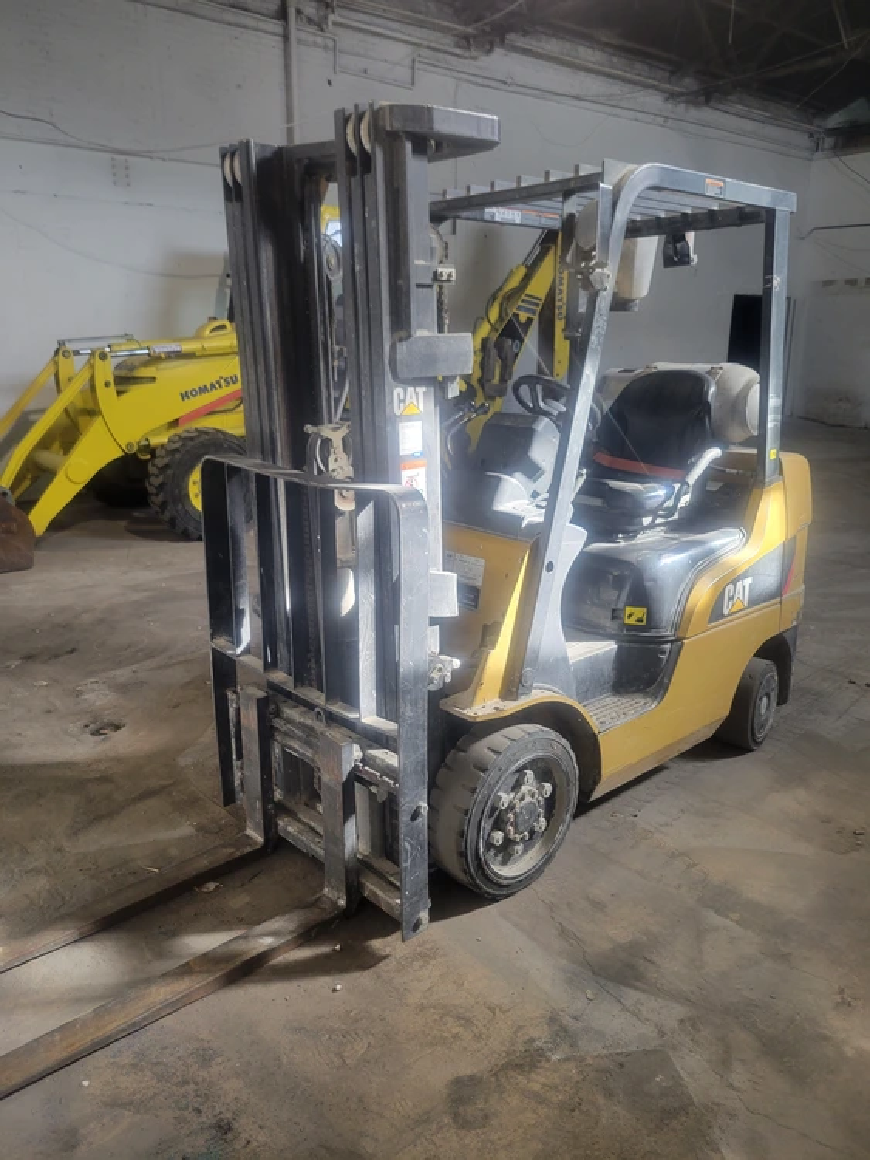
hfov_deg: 53.1
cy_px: 580
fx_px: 871
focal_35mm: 26
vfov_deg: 67.3
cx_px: 435
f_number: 1.8
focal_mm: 5.4
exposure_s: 1/120
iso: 160
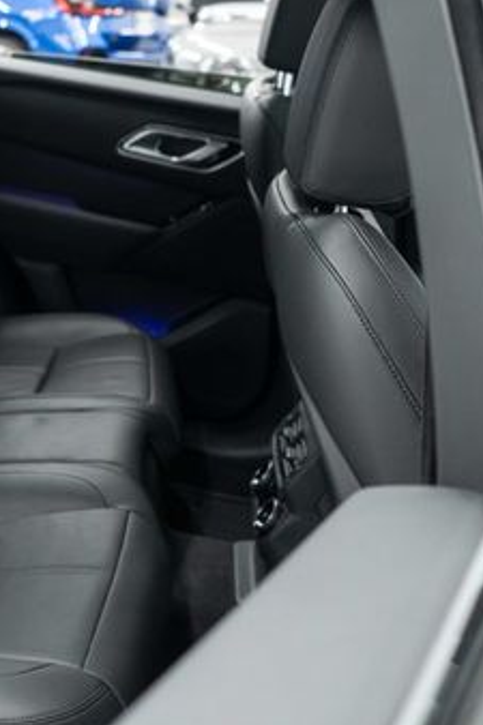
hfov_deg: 23.4
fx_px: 1068
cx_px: -88
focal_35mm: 53
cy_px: 316
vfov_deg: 37.5
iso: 1250
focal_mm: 28
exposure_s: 1/40
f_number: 3.5
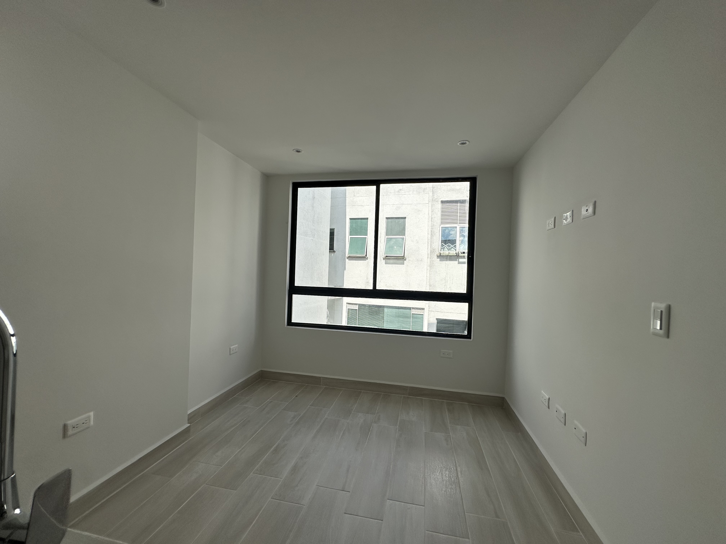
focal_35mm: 14
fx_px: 294
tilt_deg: +0.7
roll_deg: -2.9
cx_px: 363
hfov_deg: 102.1
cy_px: 272
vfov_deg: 85.7
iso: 50
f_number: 2.2
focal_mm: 2.22
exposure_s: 1/2132
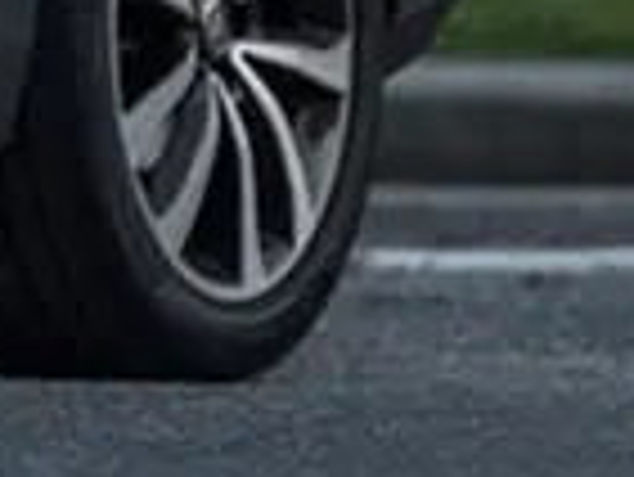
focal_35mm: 1633
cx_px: -1722
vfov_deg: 0.9
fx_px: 29934
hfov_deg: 1.2
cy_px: -965
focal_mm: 200
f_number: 2.8
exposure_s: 1/800
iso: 100
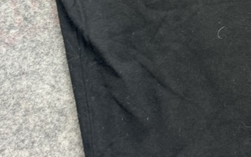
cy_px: -68
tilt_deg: -61.0
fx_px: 684
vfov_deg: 12.5
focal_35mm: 100
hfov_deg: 19.9
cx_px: 278
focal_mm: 6.76
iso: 125
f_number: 1.78
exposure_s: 1/50
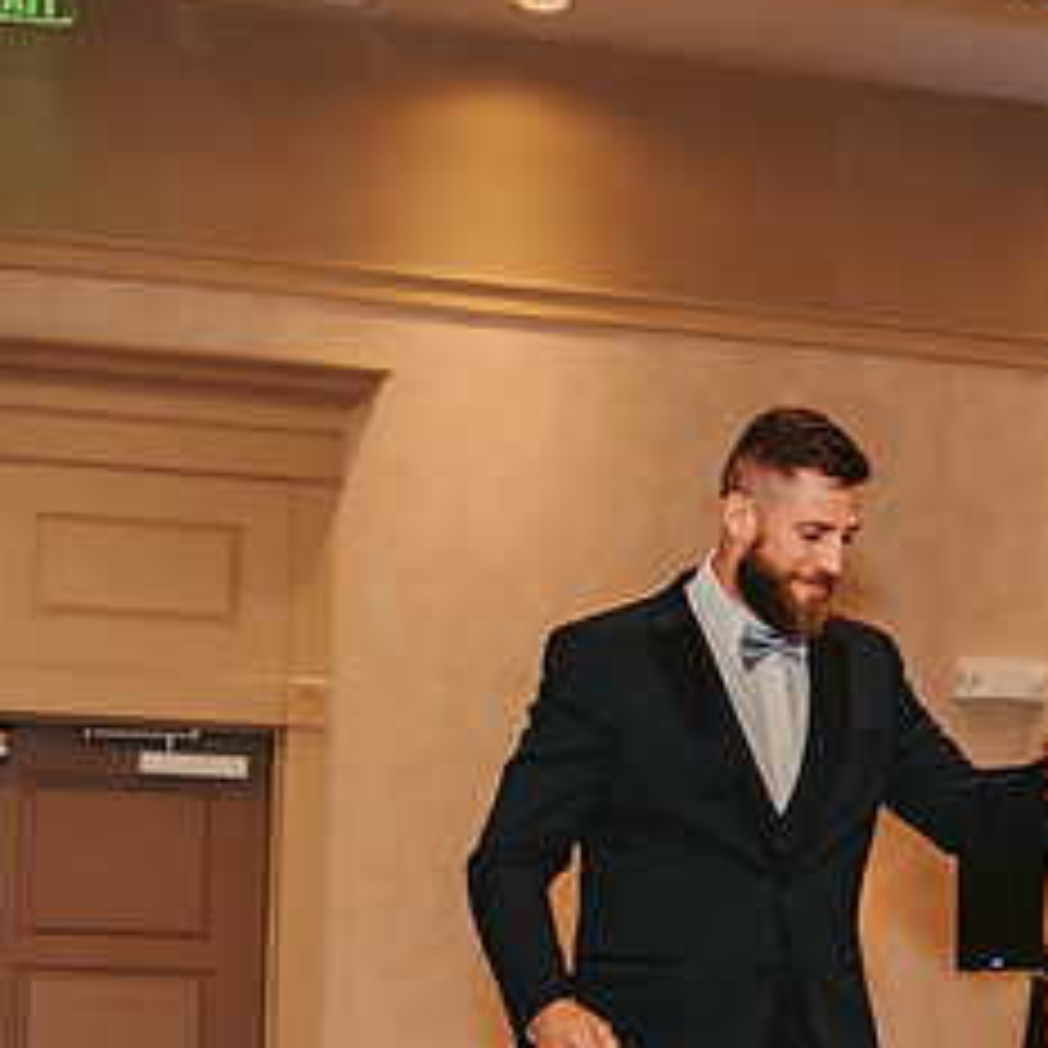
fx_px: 3631
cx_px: 1196
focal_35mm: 106
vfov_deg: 16.3
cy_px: 843
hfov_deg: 15.9
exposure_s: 1/125
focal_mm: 50
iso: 800
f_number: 2.5
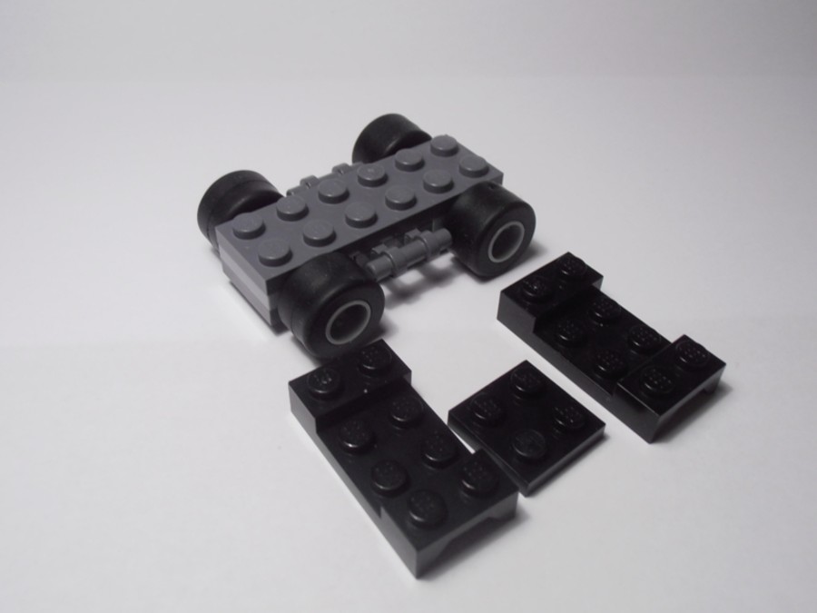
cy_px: 306
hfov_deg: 50.1
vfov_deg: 38.7
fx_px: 873
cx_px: 408
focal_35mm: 37
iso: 80
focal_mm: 6.61
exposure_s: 1/50
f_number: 3.9
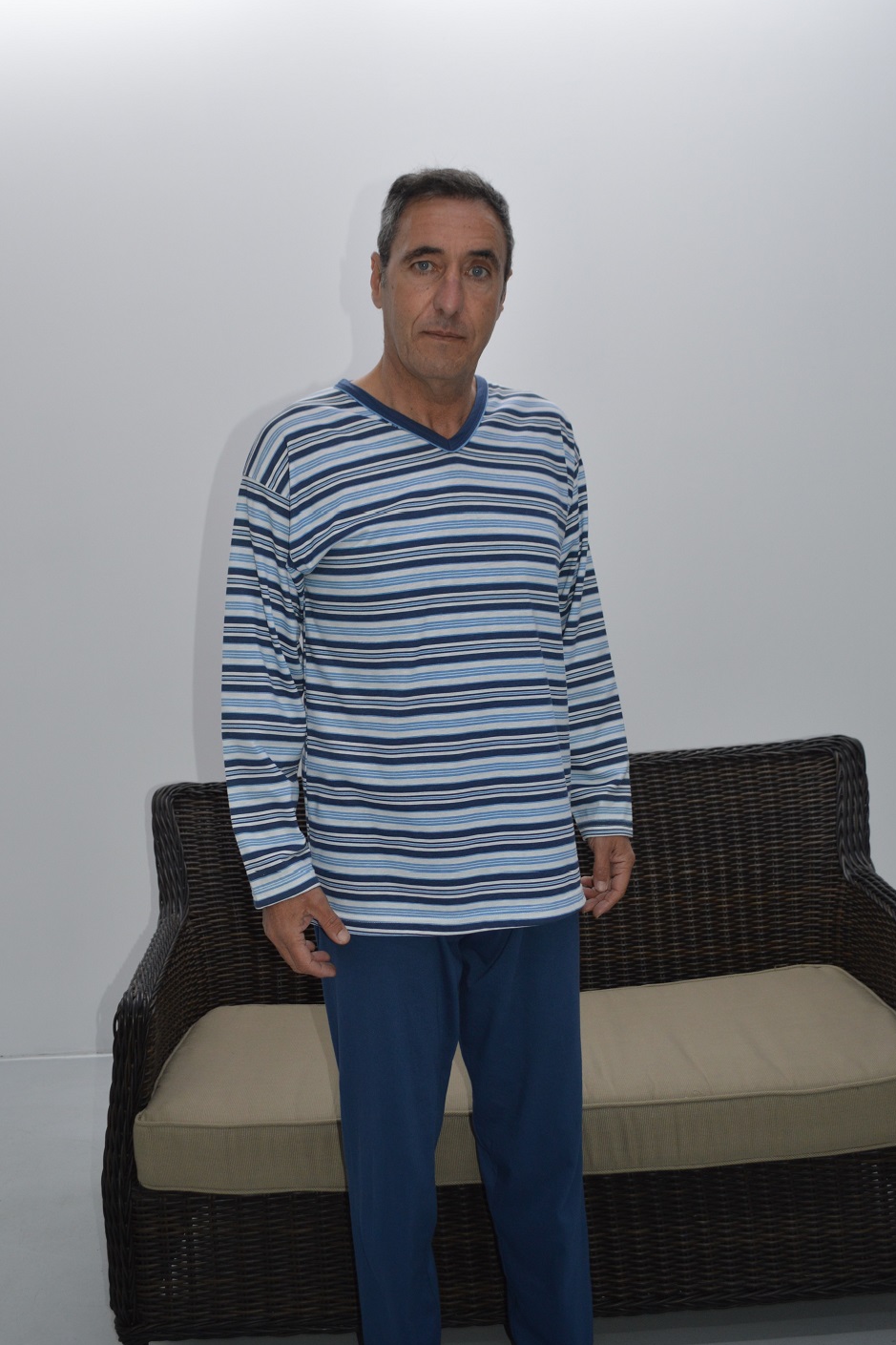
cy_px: 692
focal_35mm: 32
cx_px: 431
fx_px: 1195
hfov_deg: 41.1
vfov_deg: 58.7
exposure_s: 1/125
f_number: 4
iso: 250
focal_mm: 20
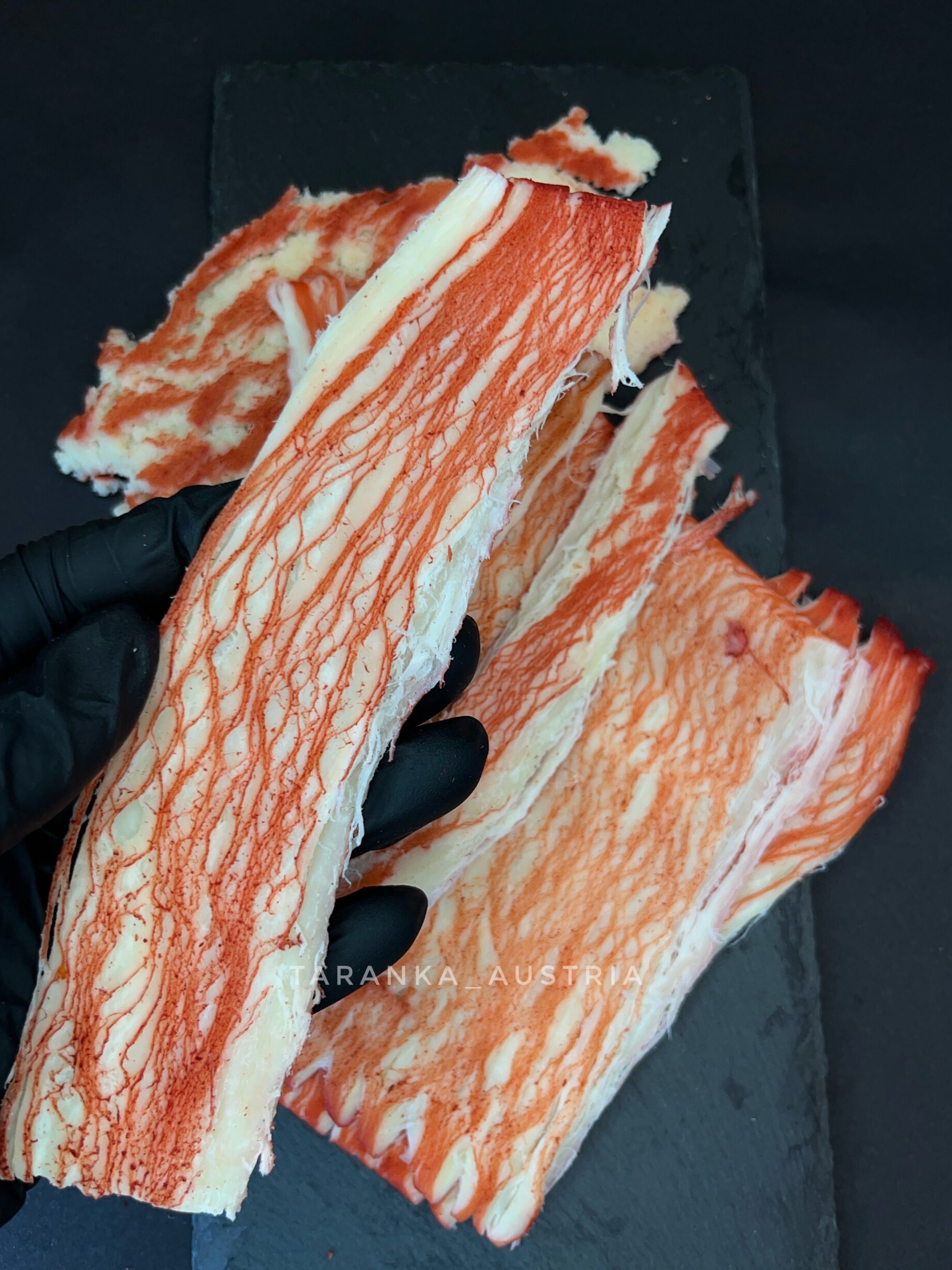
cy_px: 644
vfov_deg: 65.3
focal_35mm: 27
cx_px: 466
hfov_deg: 51.4
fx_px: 990
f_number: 1.6
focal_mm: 5.1
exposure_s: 1/124
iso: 32
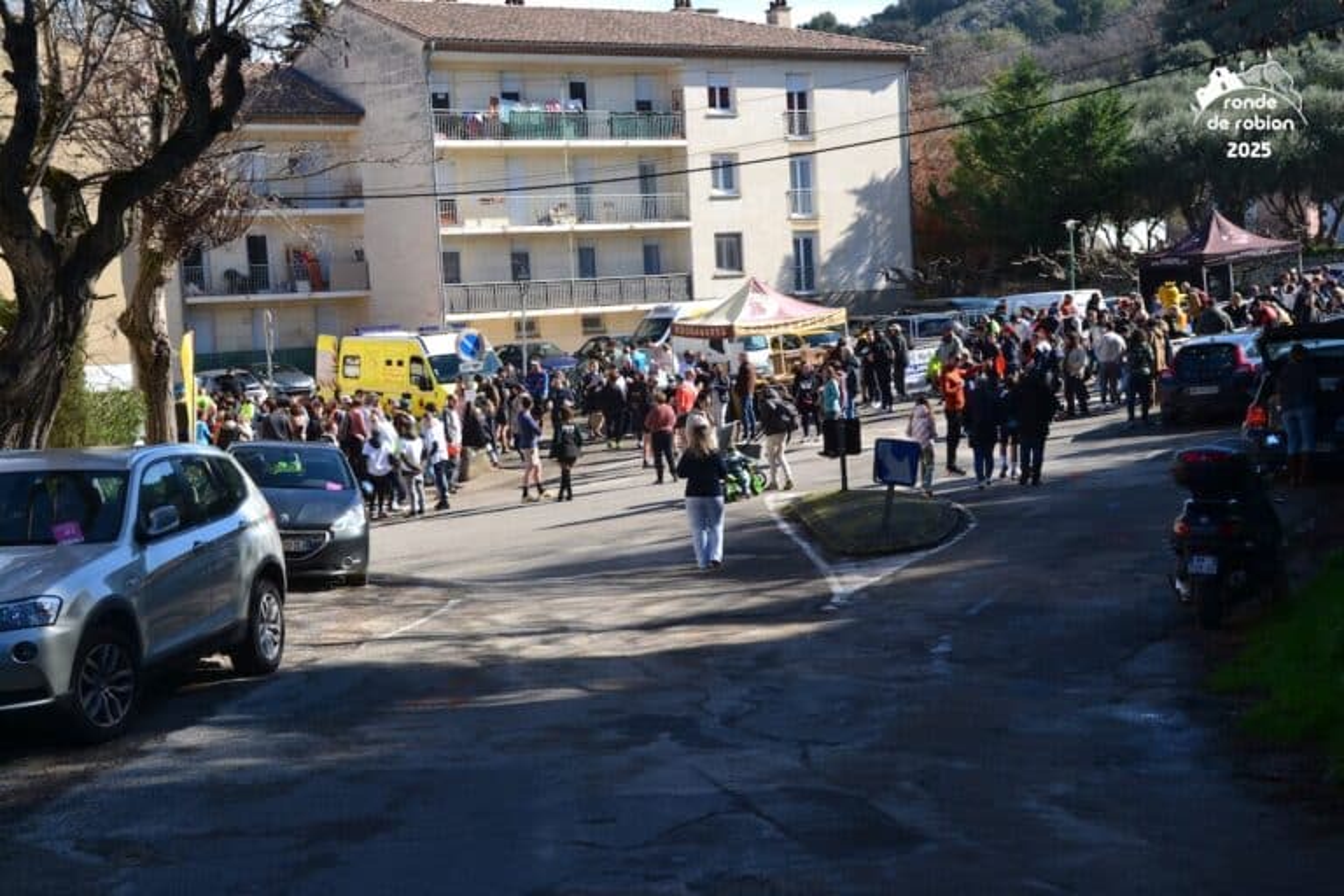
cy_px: 448
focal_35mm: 52
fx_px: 1960
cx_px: 672
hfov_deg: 37.9
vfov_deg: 25.8
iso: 400
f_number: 10
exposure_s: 1/320
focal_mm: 35
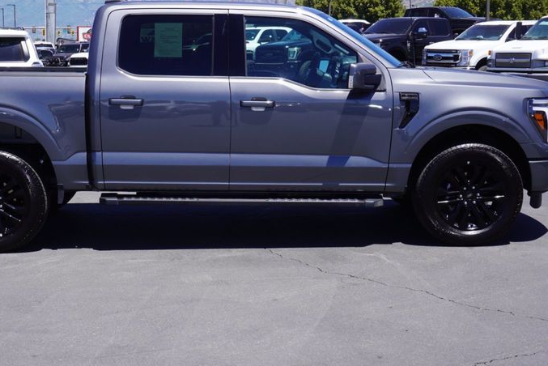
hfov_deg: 33.8
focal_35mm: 59
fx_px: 898
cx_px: 206
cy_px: 170
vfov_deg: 23.0
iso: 100
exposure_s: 1/125
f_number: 10
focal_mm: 26
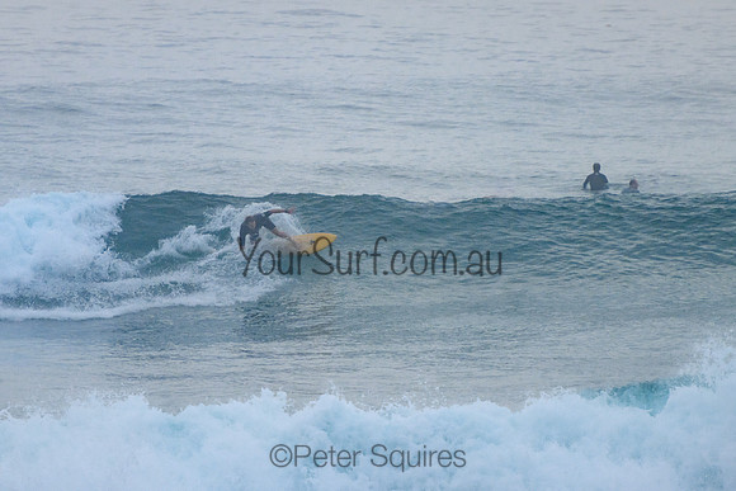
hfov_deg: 3.9
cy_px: 191
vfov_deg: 2.6
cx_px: 365
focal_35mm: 522
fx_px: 10673
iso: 500
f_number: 5.6
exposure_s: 1/1250
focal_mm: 380
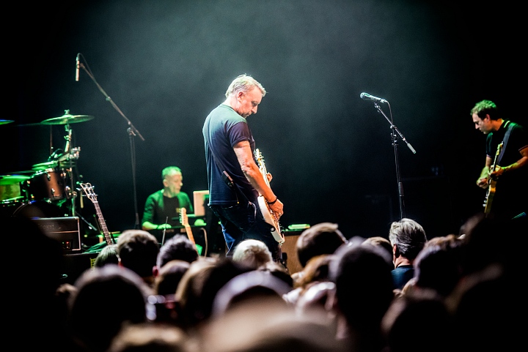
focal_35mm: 145
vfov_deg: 9.5
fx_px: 2128
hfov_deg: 14.1
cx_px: 264
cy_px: 176
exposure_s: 1/80
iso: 3200
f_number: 2.8
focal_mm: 145
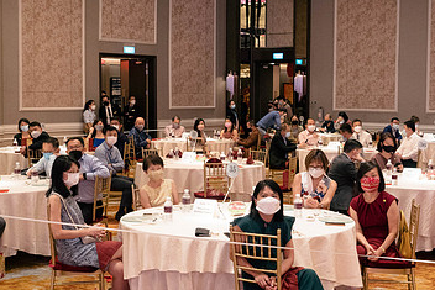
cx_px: 263
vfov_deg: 20.0
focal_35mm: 68
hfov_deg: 29.6
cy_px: 142
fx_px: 822
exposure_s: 1/100
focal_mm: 19
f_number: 2.8
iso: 1000
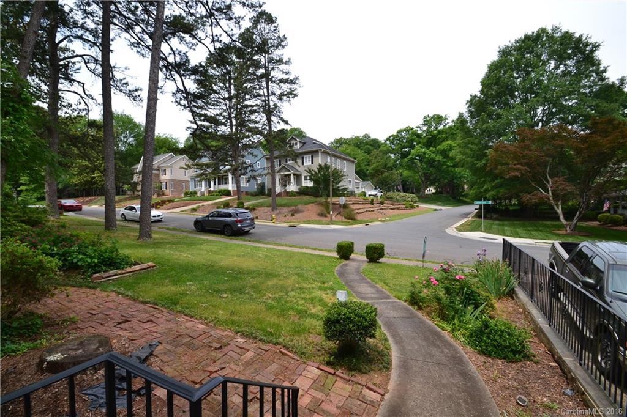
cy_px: 208
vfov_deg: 77.3
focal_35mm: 15
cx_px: 314
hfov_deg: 100.4
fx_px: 261
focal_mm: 10
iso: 400
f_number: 10
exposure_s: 1/250
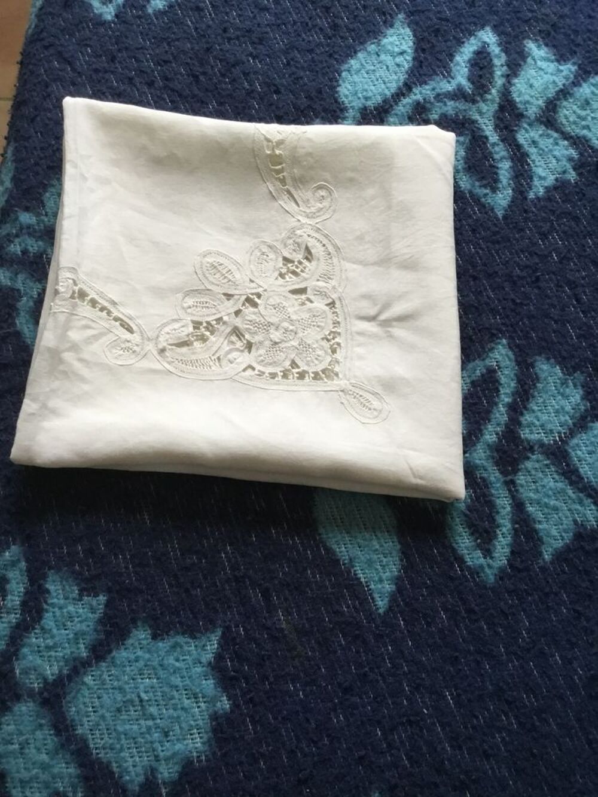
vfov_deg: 58.3
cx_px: 299
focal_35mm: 31
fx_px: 714
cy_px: 398
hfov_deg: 45.4
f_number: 2.4
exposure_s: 1/33
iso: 160
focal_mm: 3.3
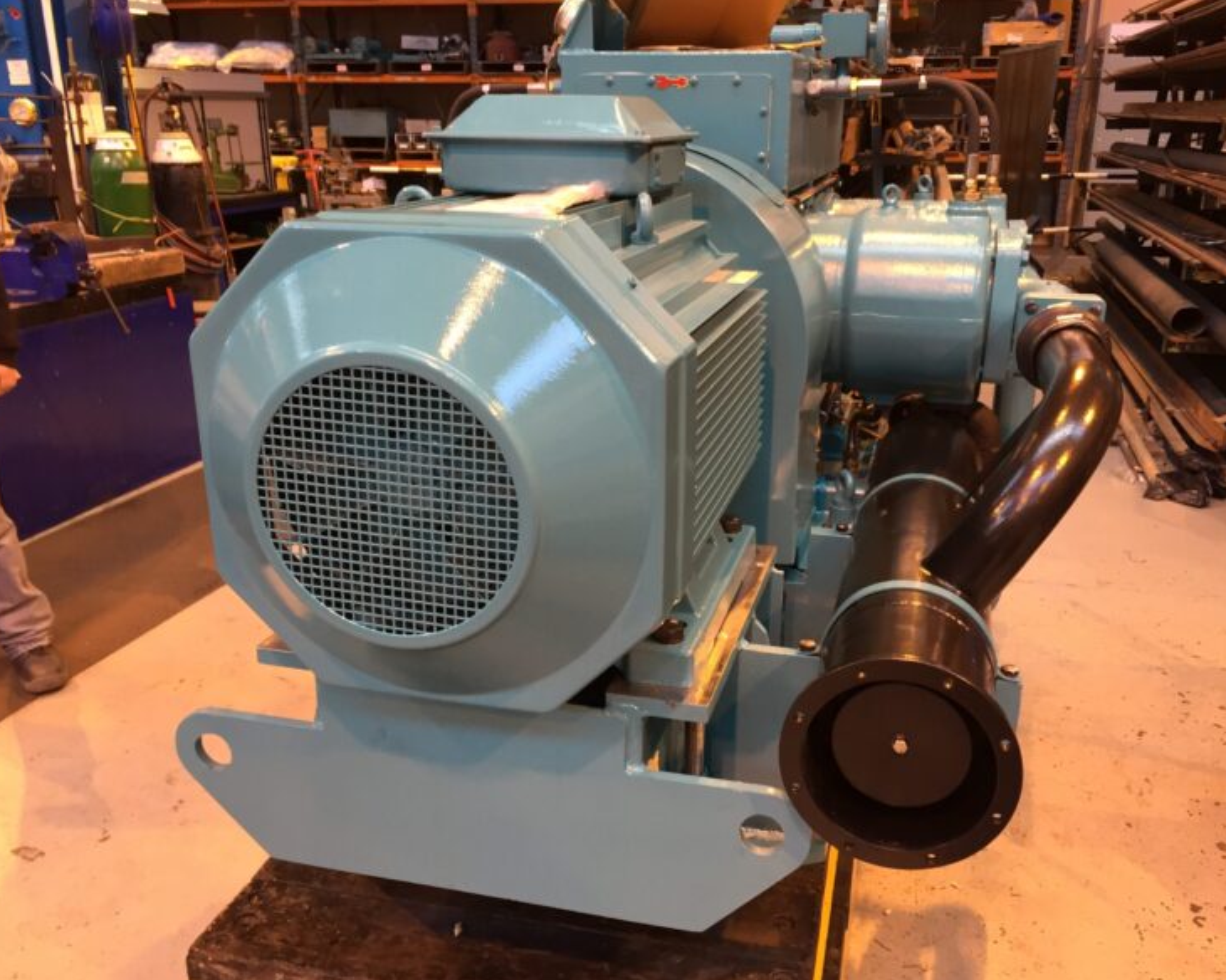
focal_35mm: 31
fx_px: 1125
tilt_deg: -19.0
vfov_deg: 47.1
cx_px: 650
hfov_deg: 57.1
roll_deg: -0.3
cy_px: 497
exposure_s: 1/30
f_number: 2.2
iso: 64
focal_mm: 4.15
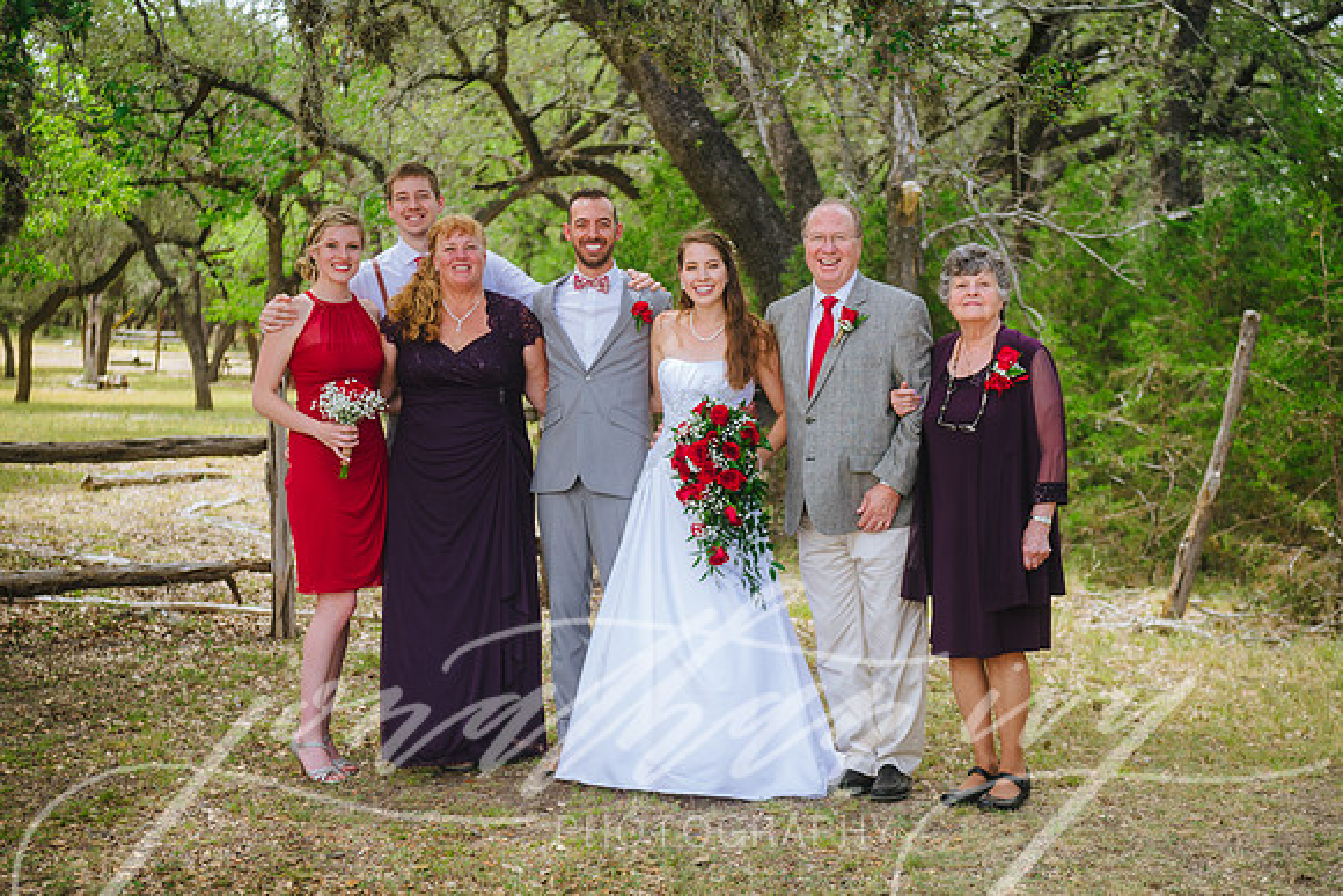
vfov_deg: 20.9
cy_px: 448
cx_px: 672
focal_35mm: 65
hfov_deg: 31.0
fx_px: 2425
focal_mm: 65
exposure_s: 1/320
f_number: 4
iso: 200
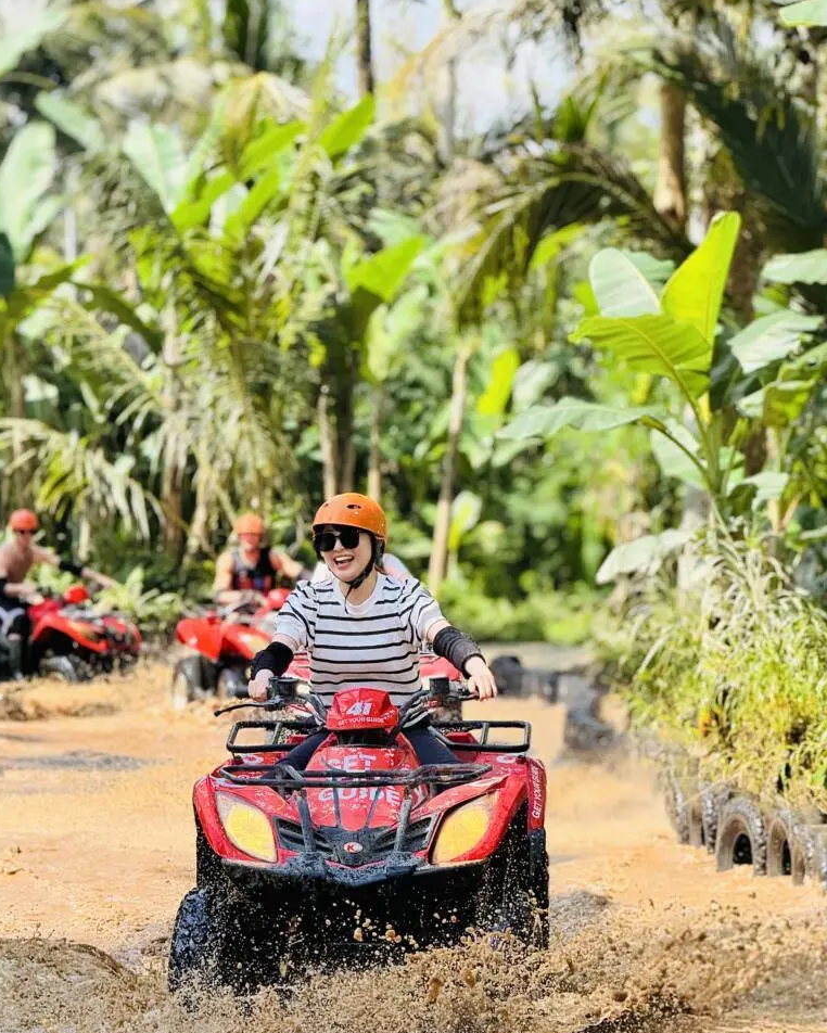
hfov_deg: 12.2
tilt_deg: -1.7
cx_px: 411
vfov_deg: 15.3
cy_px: 546
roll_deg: +0.8
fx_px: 3854
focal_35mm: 126
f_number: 2.8
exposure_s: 1/404
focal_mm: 15.66
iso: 50
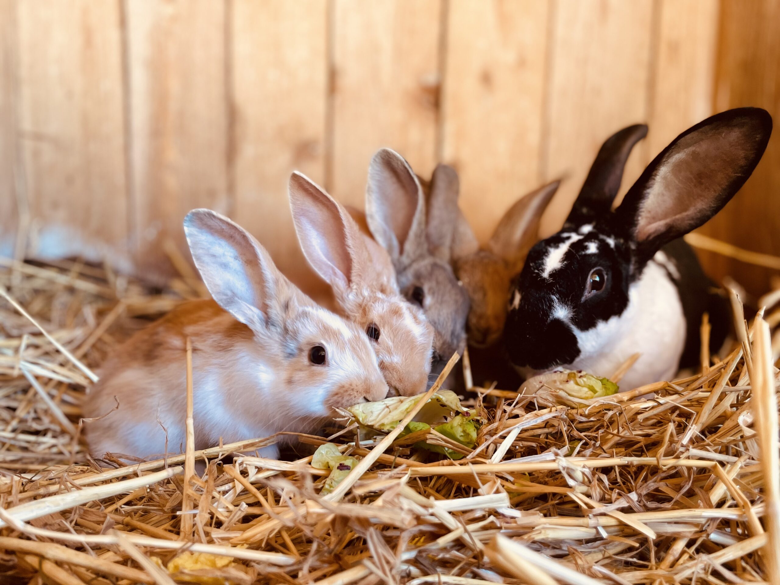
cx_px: 390
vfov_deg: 53.1
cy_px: 292
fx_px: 586
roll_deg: -1.5
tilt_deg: -8.4
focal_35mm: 26
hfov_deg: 67.3
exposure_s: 1/120
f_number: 1.6
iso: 125
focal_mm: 4.2
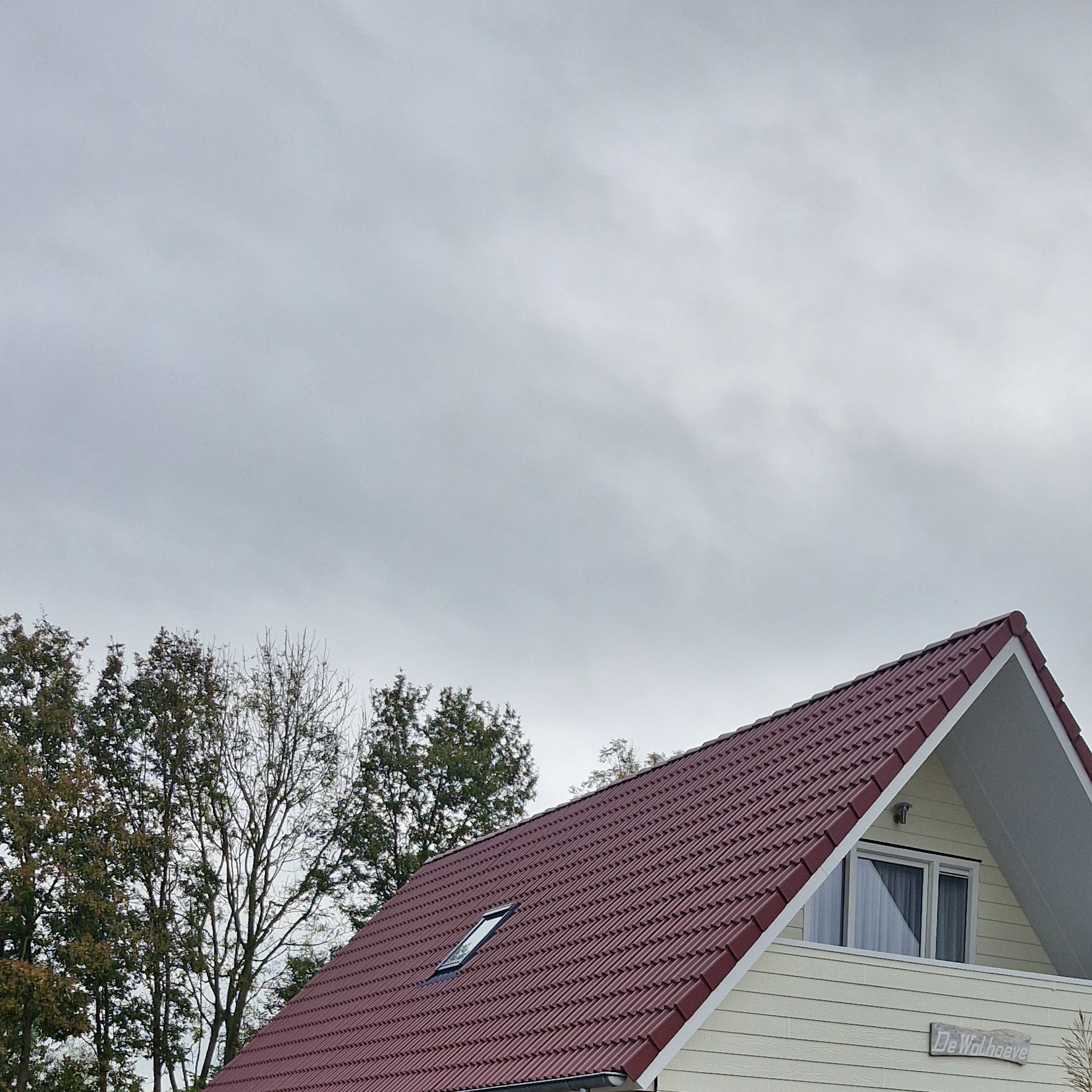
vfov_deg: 32.1
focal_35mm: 46
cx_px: 762
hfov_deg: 36.3
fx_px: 1642
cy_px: 1224
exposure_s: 1/1416
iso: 50
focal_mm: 5.54
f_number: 1.8
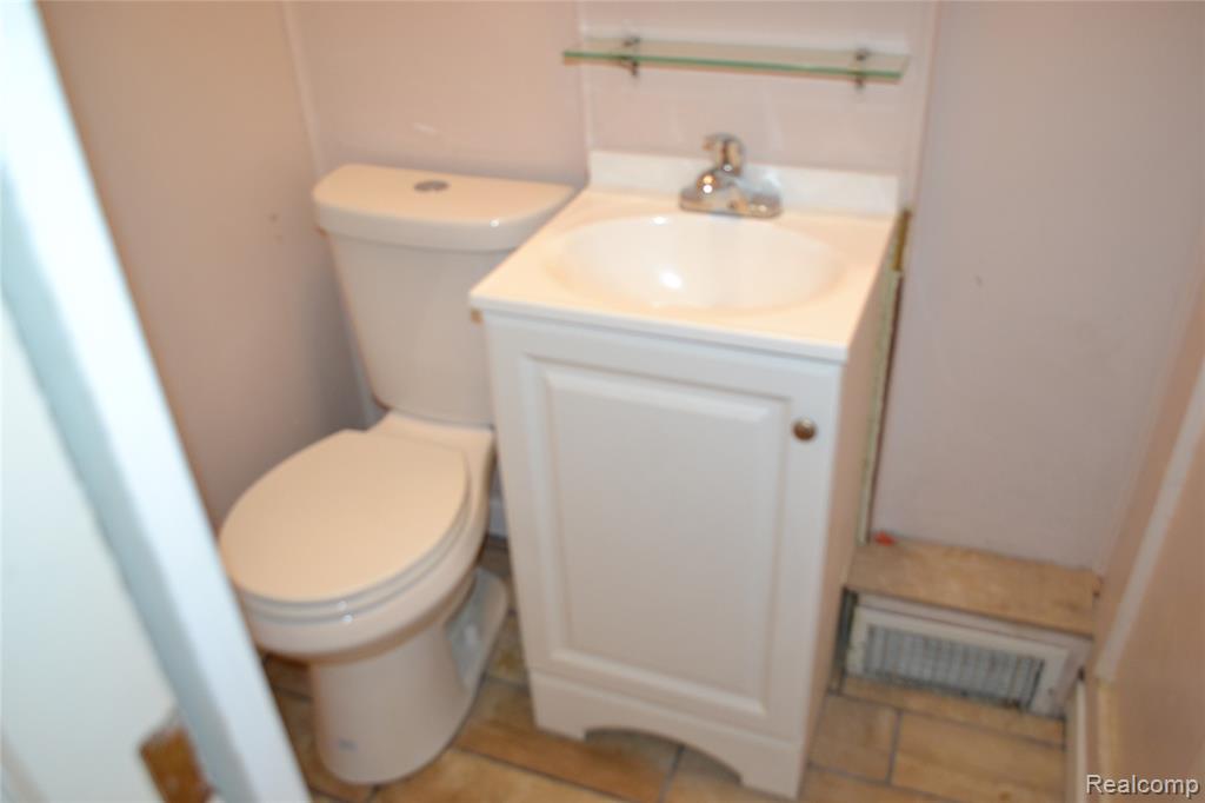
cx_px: 602
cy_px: 402
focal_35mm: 27
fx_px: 903
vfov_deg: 47.9
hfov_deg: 67.4
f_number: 3.5
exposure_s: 1/60
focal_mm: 18
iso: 800
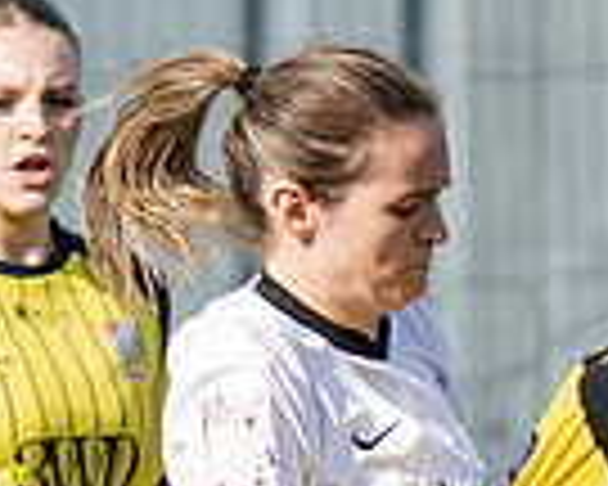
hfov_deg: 0.6
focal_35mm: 3227
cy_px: 1367
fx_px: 58068
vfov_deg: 0.5
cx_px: 1363
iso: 200
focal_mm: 300
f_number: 4
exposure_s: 1/2000
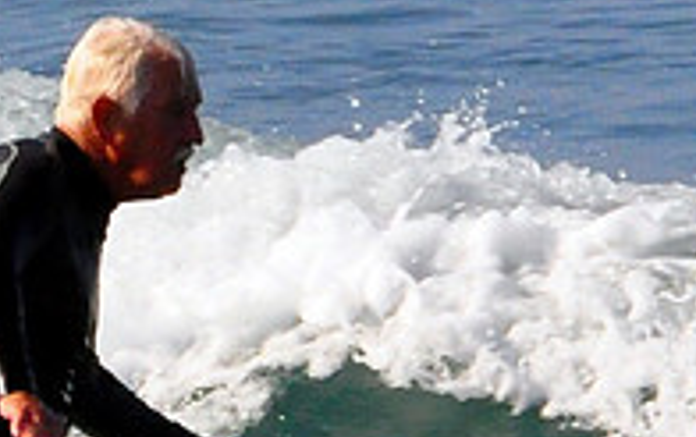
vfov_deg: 0.5
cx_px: 273
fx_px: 47190
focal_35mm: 2485
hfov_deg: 0.8
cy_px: 606
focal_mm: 550
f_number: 20
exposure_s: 1/500
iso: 1250
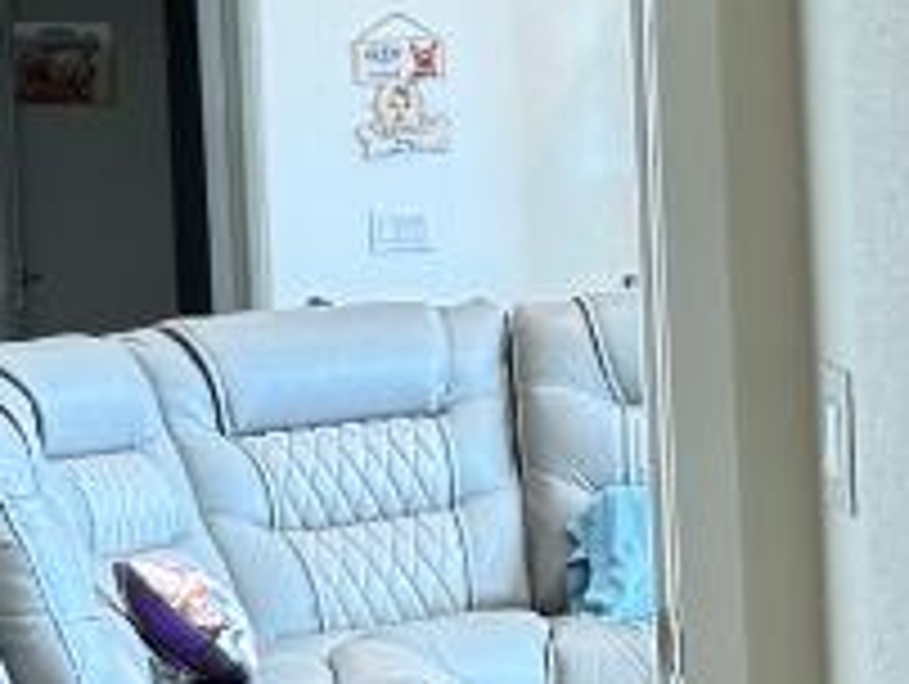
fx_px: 4680
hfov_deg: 11.1
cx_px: 198
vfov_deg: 8.3
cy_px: 178
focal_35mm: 178
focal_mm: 6.76
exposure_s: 1/60
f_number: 1.78
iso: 160
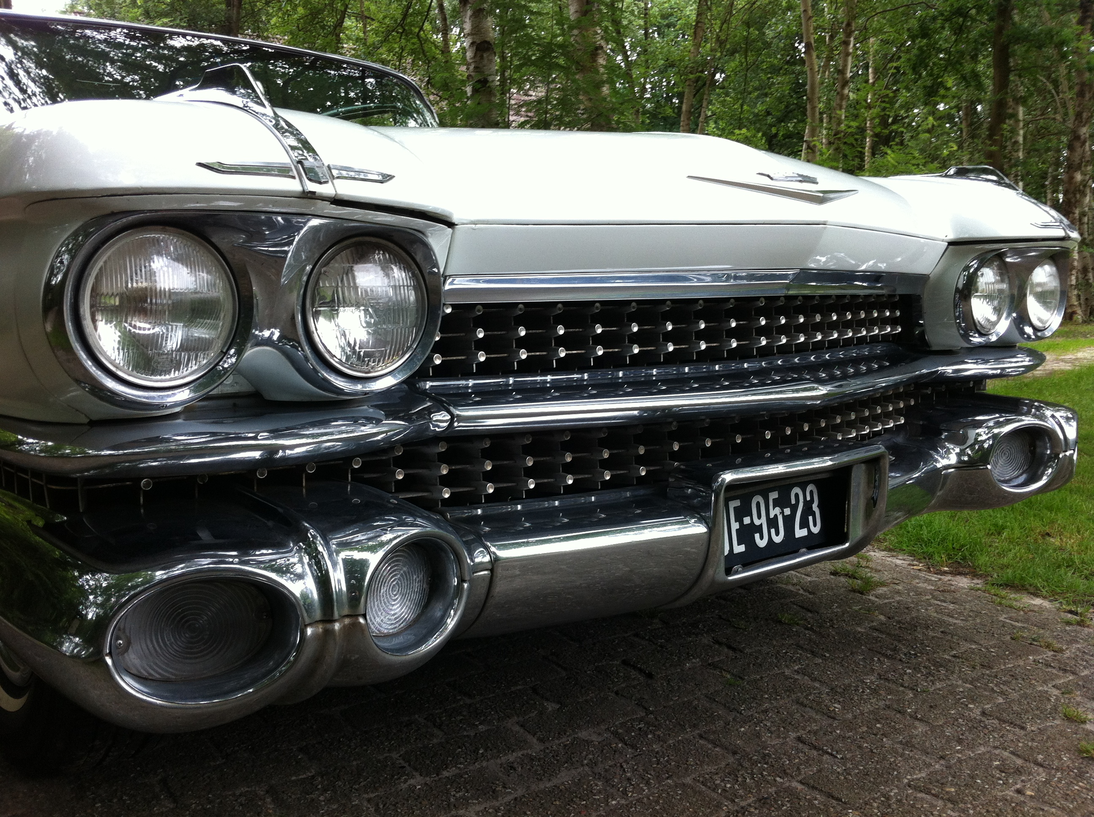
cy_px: 408
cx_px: 547
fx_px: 1104
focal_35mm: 35
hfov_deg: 52.7
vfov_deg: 40.6
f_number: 2.8
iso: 80
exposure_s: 1/133
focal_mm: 3.85
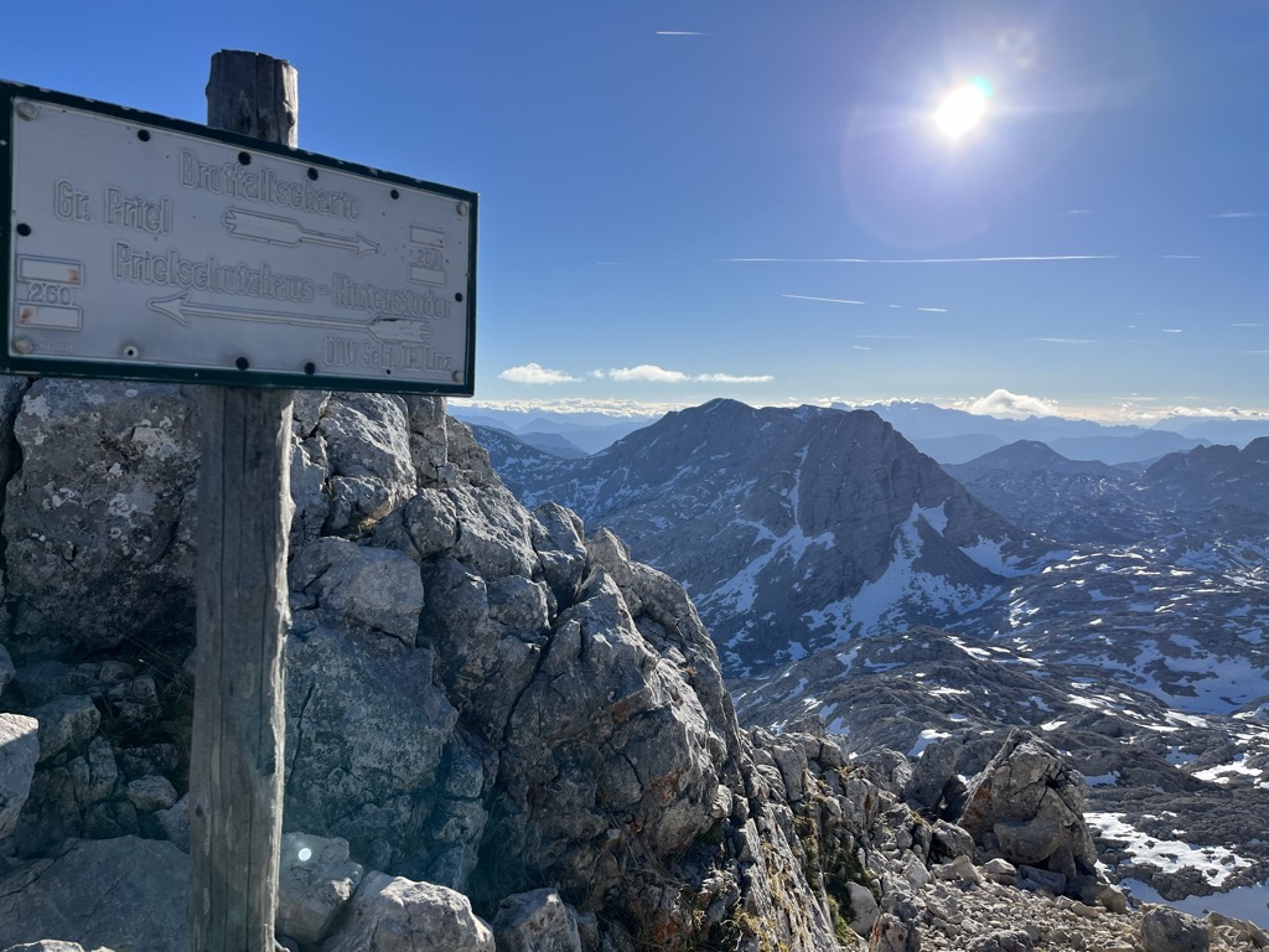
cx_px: 634
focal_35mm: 26
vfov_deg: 53.1
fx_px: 953
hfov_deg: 67.3
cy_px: 476
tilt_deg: -5.0
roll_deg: -1.1
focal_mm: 5.1
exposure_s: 1/5848
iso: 50
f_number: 1.6
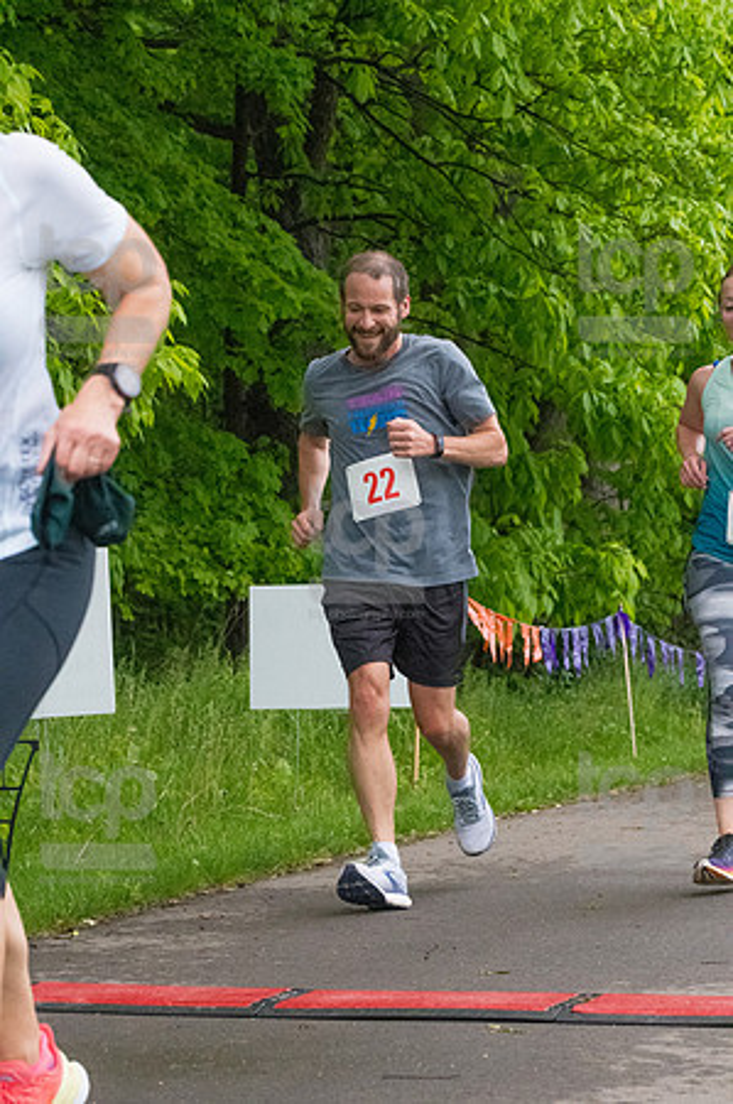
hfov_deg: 13.0
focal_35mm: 105
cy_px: 552
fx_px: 3214
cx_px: 366
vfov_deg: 19.5
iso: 6400
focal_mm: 70
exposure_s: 1/1250
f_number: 5.6
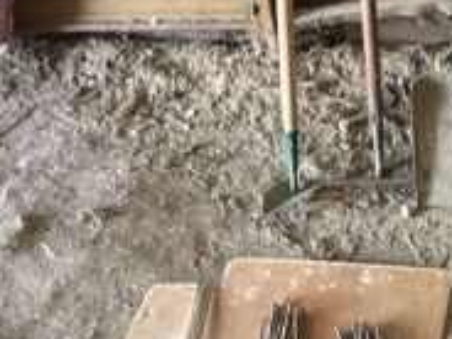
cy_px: 101
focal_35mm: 81
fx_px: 1058
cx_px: 506
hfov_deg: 22.6
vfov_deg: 18.1
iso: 250
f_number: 2.4
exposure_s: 1/33
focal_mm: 3.3
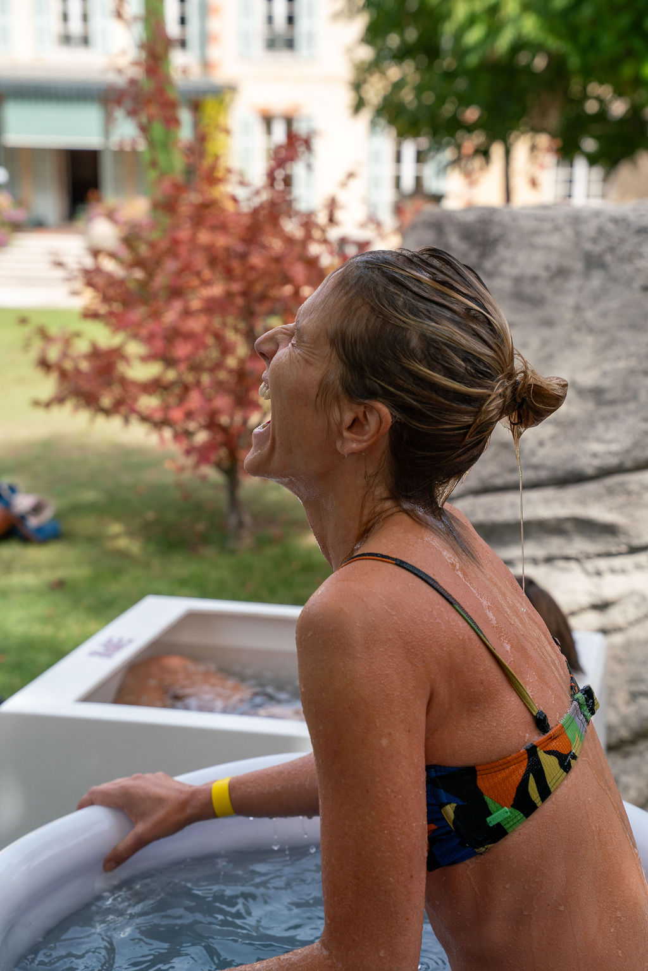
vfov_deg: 33.7
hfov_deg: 22.8
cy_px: 486
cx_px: 324
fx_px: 1606
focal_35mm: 60
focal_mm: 59.5
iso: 400
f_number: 5
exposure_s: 1/1000
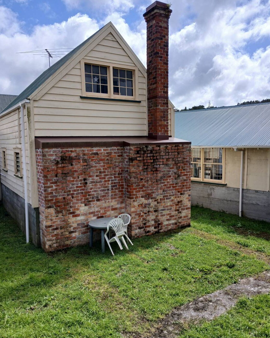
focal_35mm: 28
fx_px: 280
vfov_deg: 62.2
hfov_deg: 51.5
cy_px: 172
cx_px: 134
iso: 20
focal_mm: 3.98
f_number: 1.8
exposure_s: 1/488
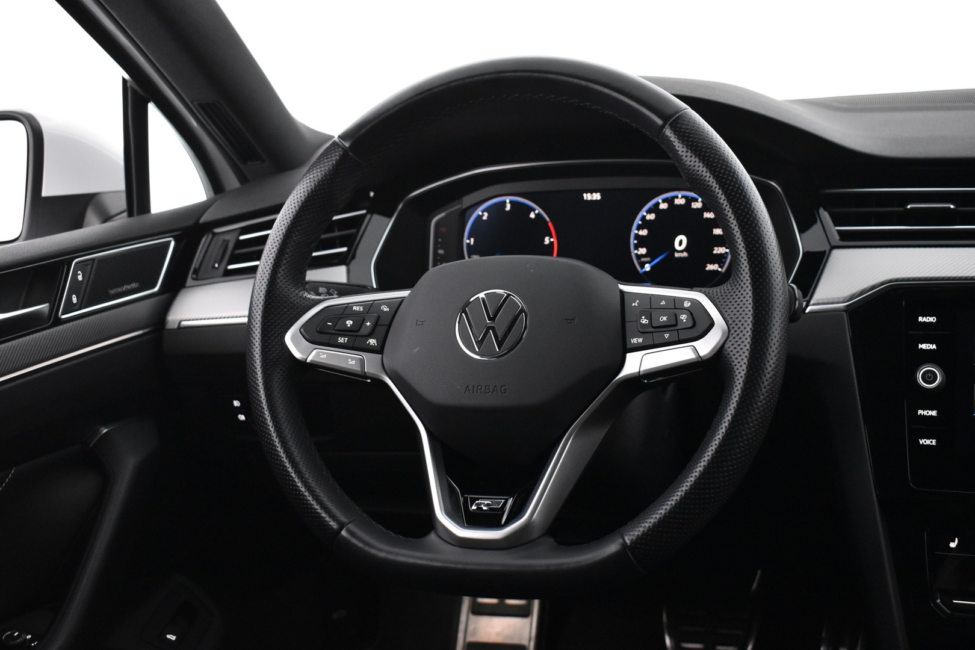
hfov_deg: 45.0
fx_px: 1178
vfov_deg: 30.8
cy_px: 325
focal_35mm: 44
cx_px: 488
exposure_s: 1/30
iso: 3200
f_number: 4.2
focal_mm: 29
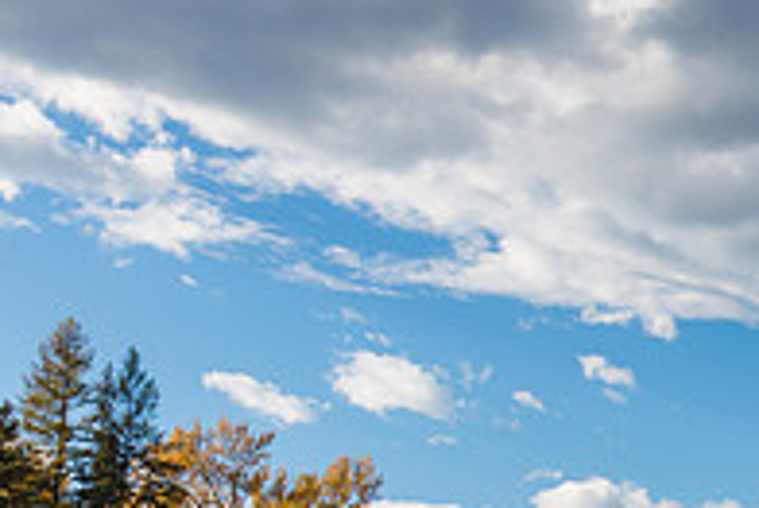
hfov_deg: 21.0
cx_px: 1015
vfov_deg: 15.5
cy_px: 460
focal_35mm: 87
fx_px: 1836
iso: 64
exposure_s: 1/30
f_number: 16
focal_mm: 28
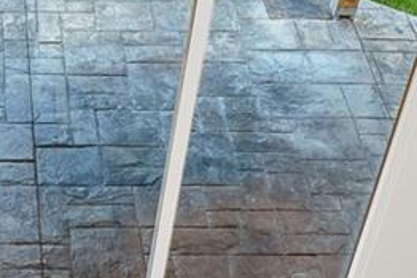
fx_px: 1205
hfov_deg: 18.7
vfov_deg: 12.1
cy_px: 499
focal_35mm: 104
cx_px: -65
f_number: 6.3
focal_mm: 17
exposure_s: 1/2.5
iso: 400
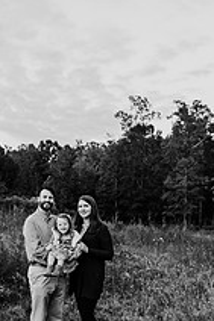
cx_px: 70
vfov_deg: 38.8
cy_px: 141
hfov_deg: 26.3
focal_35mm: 51
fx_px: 455
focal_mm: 24
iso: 640
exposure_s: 1/320
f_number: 2.8
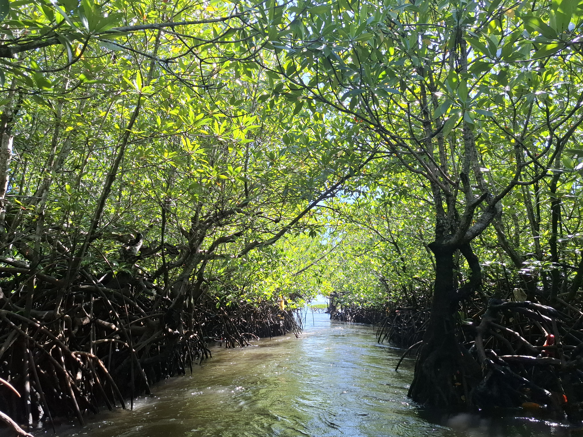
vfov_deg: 58.9
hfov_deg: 73.9
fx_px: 387
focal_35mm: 23
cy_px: 218
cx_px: 292
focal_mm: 5.54
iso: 50
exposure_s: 1/342
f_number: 1.8
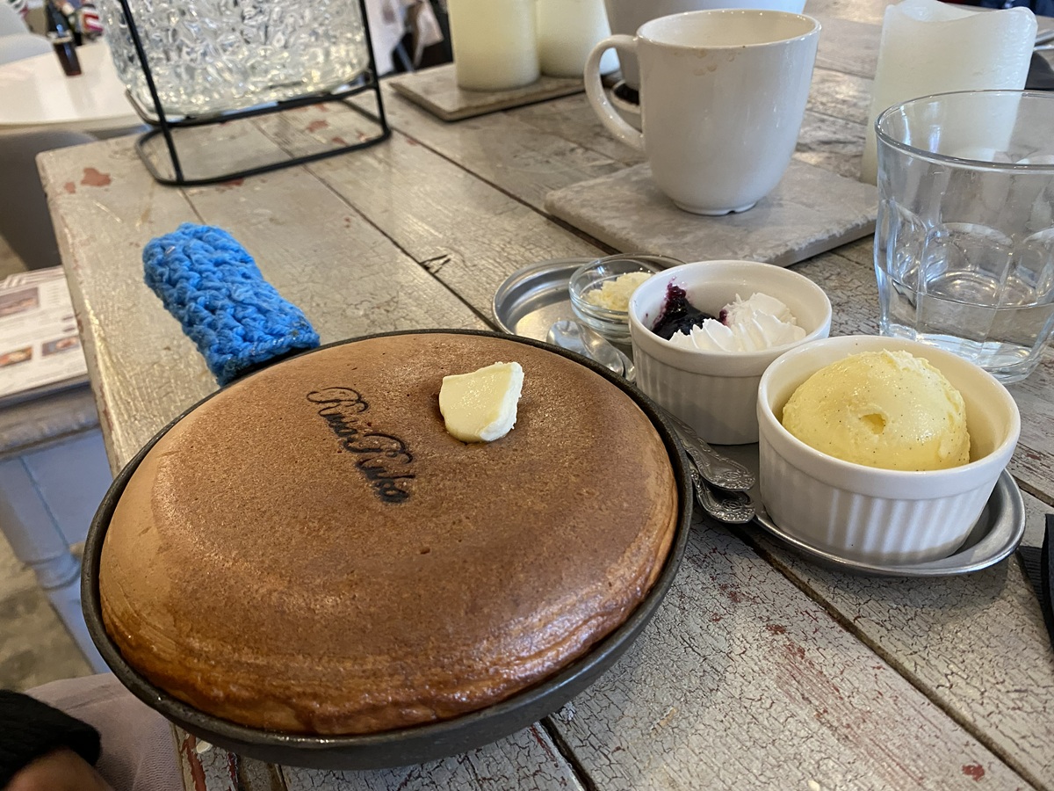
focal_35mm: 26
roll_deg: +3.9
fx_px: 792
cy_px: 396
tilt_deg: -33.7
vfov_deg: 53.1
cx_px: 527
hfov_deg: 67.3
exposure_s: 1/50
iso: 200
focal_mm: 4.25
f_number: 1.8
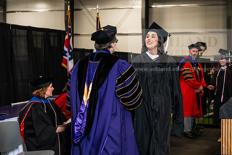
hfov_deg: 28.8
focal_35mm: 70
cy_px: 78
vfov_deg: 19.5
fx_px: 451
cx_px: 116
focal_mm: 70
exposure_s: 1/200
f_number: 4.5
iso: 1250
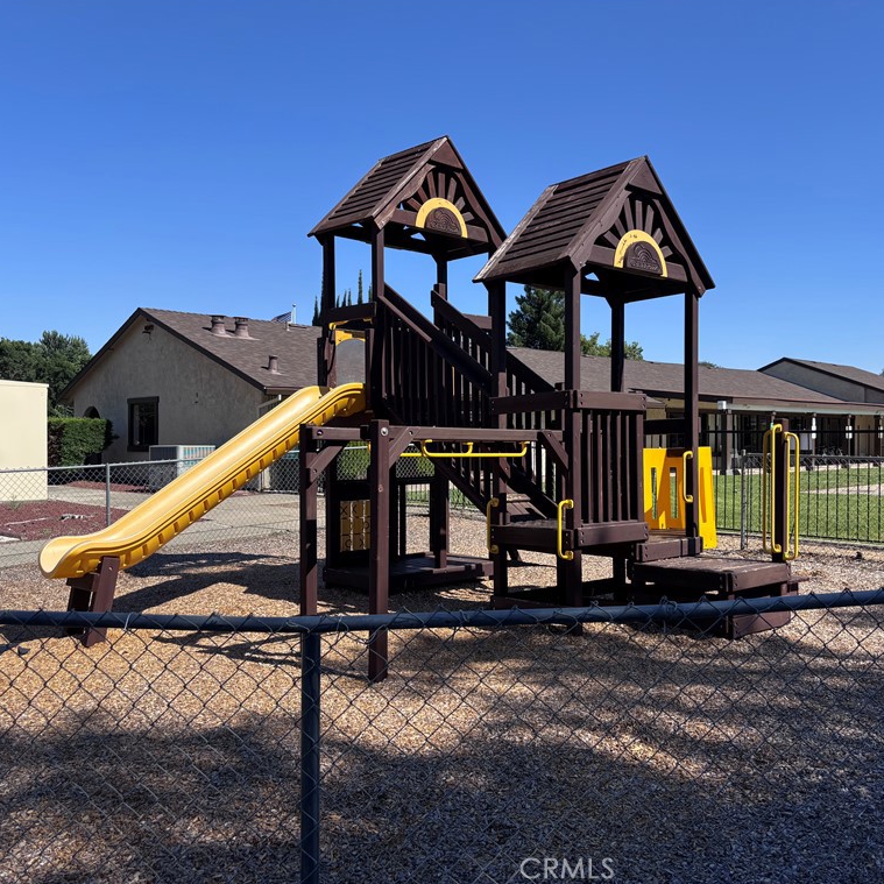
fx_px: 896
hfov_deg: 52.5
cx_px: 440
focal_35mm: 31
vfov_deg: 52.5
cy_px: 438
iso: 50
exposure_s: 1/2513
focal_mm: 5.96
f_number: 1.6
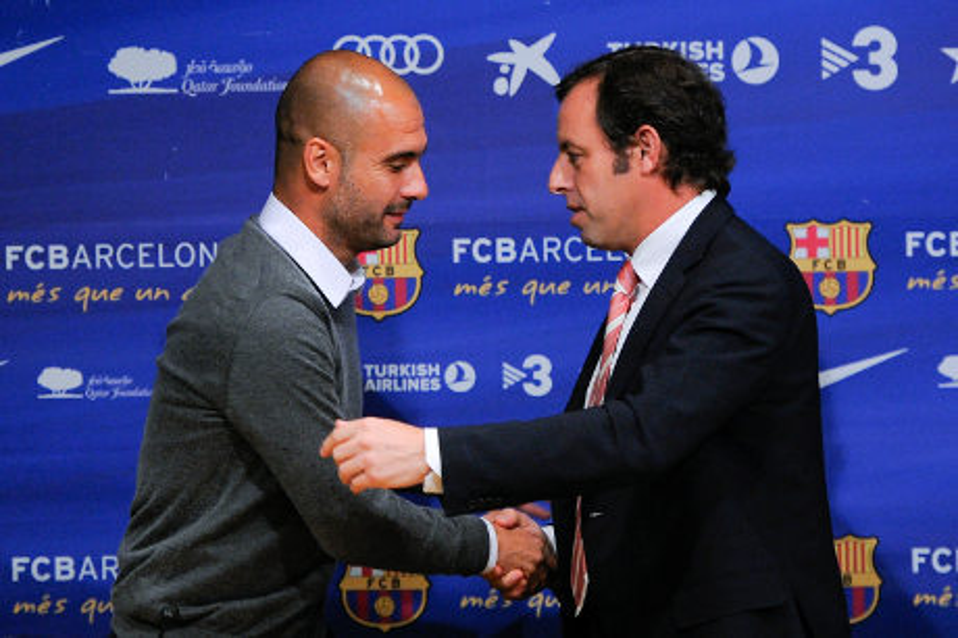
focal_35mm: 135
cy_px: 319
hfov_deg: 15.2
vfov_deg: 10.1
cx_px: 479
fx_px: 3590
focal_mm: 135
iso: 2000
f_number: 2.8
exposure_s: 1/320
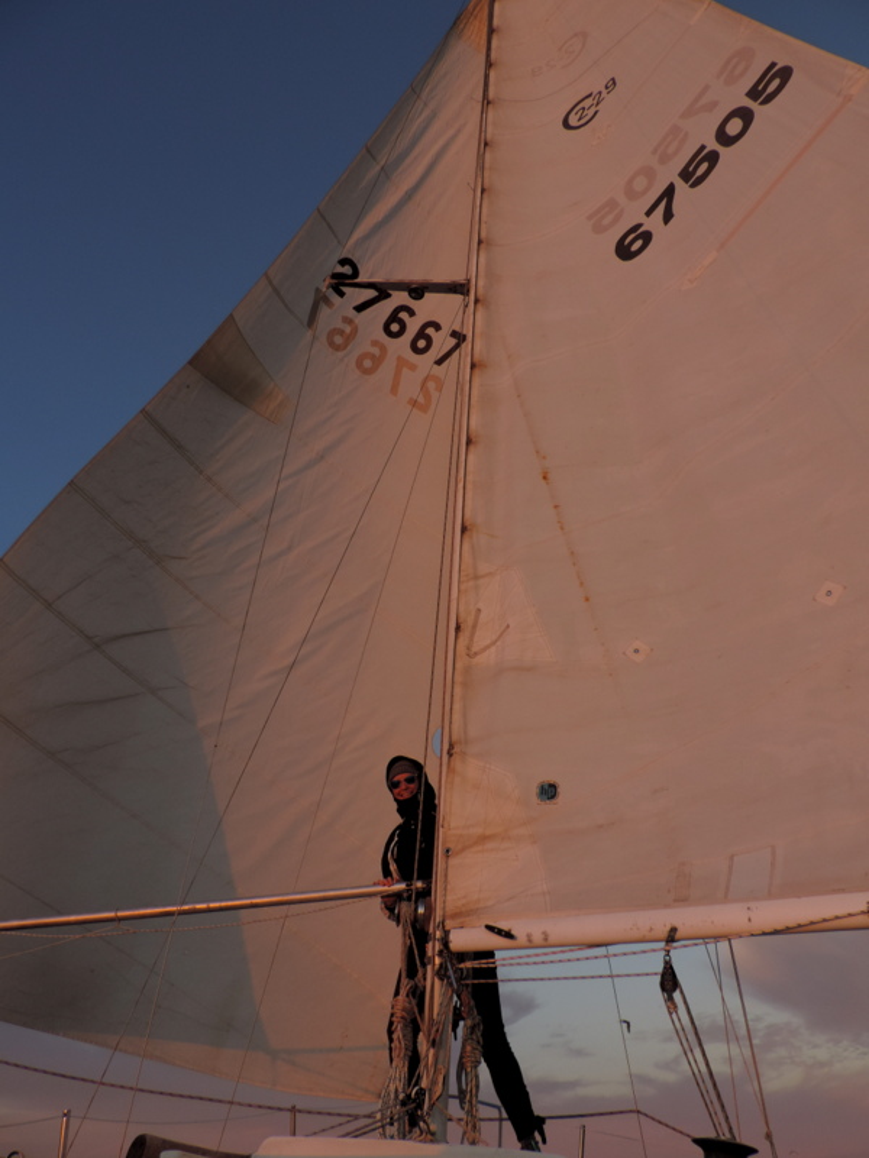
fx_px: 803
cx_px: 434
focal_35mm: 24
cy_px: 579
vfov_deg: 71.6
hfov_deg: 56.8
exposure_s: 1/200
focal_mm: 4.3
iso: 80
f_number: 3
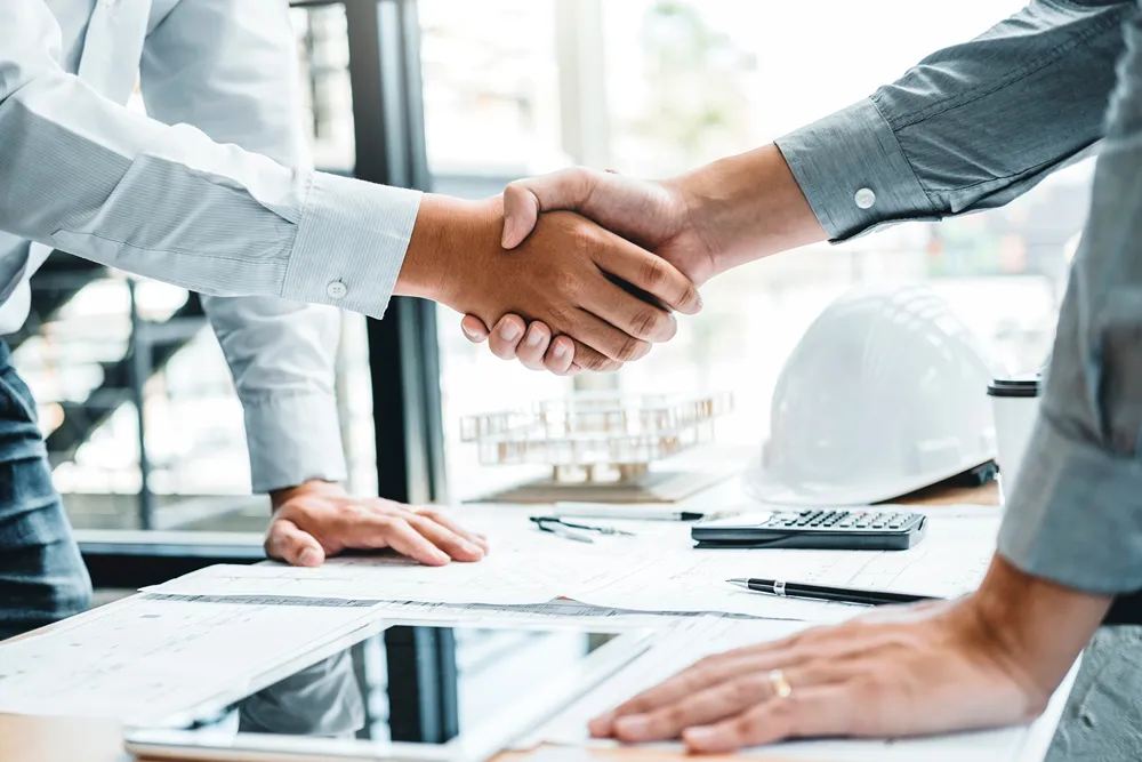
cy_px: 381
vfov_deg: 25.5
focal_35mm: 53
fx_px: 1681
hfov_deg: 37.5
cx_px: 571
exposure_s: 1/320
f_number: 2
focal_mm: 35
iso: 100
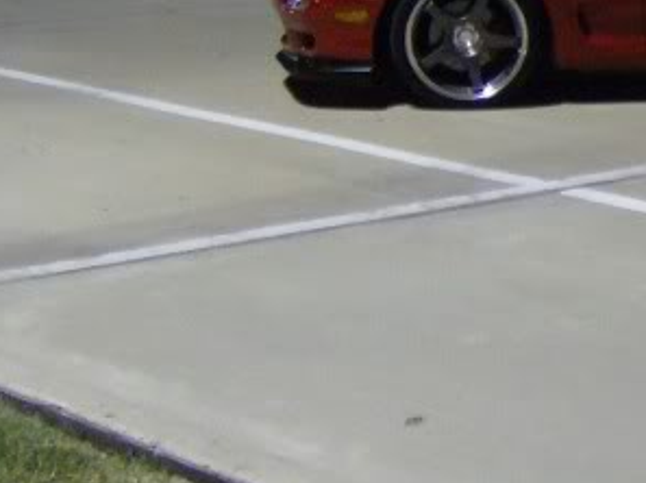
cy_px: 47
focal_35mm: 124
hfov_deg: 14.9
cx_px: 927
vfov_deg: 11.8
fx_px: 2311
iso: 200
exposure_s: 1/7
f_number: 2.8
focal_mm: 6
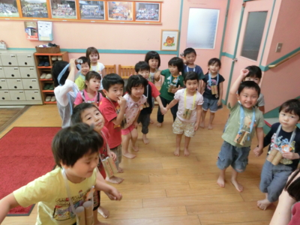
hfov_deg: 71.6
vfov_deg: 56.8
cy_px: 112
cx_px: 150
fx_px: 208
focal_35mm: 24
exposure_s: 1/80
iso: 800
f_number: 3
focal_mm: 4.24
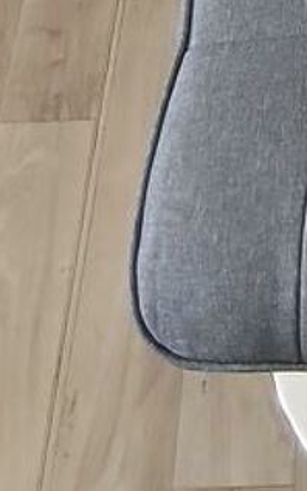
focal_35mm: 116
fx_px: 1554
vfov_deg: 15.5
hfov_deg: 11.0
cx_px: 388
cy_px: -383
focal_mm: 3.98
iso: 250
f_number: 1.8
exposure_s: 1/33.3
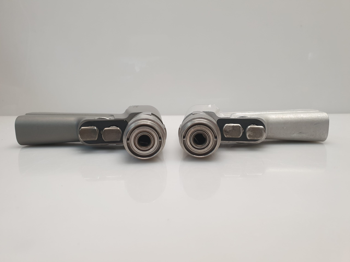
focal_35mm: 26
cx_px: 175
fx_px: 263
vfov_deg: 53.1
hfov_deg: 67.3
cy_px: 131
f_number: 2.4
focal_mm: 4.3
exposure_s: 1/50
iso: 64
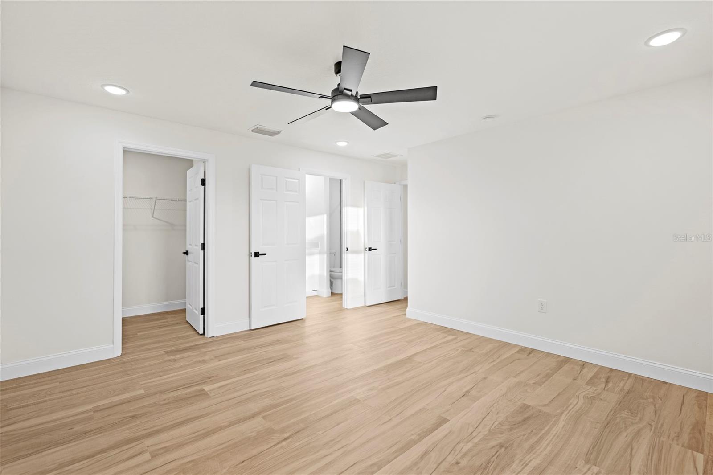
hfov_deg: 96.7
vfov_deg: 73.7
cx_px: 356
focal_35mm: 16
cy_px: 238
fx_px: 317
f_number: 4
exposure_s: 1/13
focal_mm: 16
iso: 400
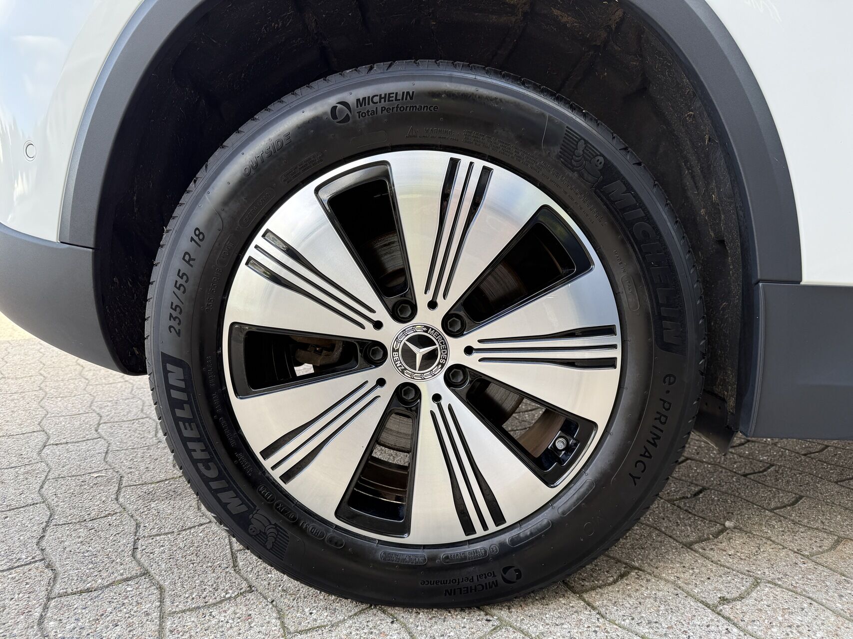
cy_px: 320
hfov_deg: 71.6
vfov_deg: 56.8
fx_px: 591
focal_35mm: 24
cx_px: 426
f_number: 1.78
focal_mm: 6.76
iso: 80
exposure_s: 1/226
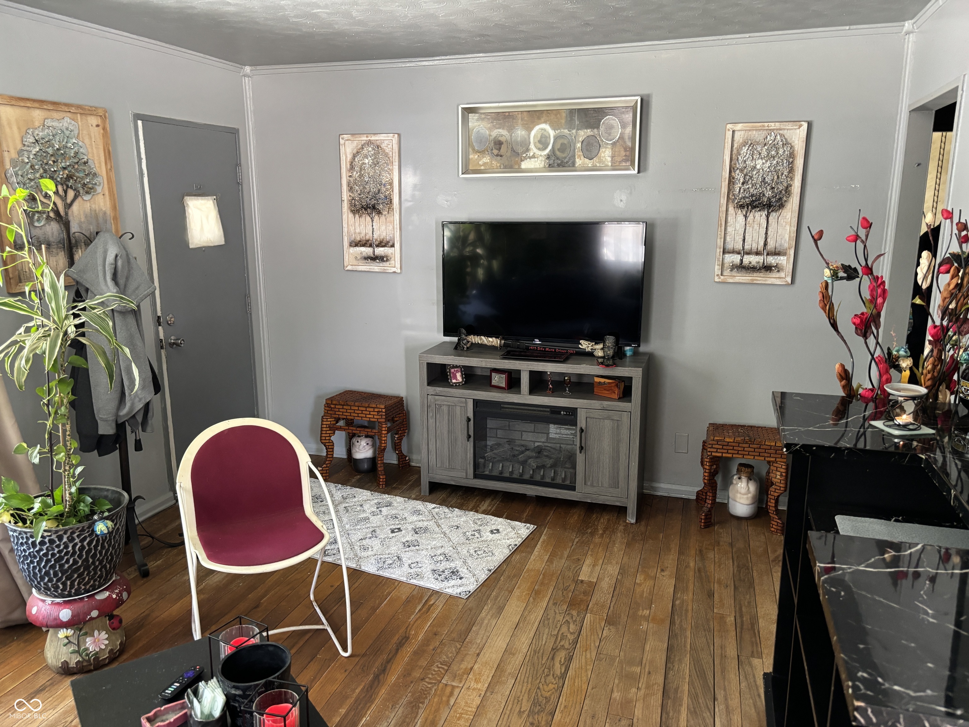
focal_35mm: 26
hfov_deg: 67.3
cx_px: 484
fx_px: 728
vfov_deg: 53.1
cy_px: 364
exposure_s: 1/60
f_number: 1.6
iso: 320
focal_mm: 5.96
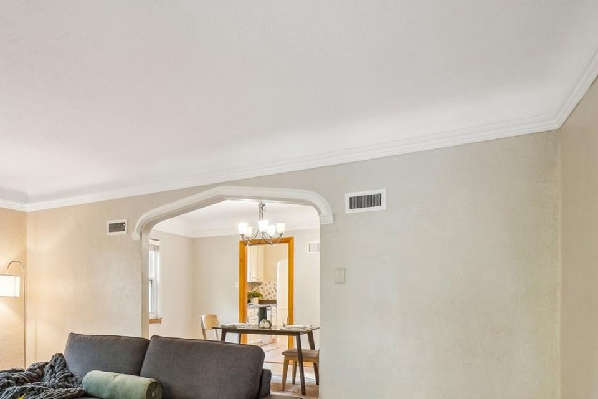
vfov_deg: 49.2
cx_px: 173
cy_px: 300
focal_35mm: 25
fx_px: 415
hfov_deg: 68.3
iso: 500
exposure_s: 1/5
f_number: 8
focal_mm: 10
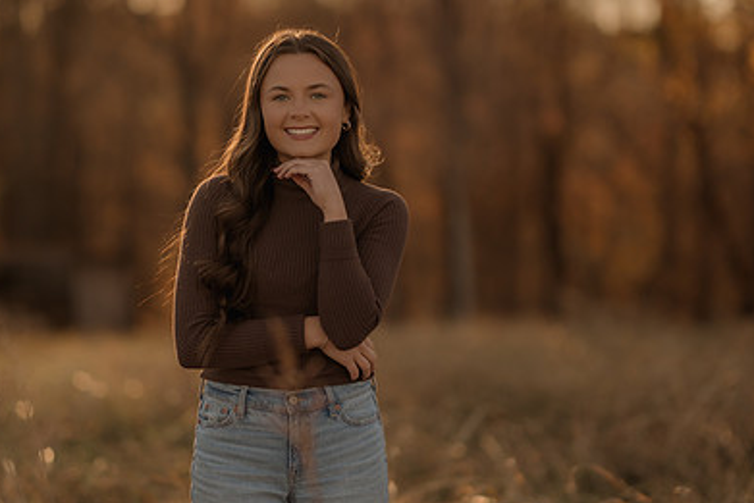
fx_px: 2640
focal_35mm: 126
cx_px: 301
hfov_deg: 16.2
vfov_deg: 10.9
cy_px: 234
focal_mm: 85
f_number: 1.4
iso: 200
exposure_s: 1/1250
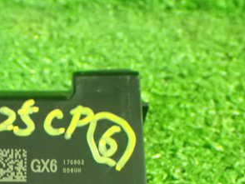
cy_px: 186
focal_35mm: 102
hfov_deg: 18.9
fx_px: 723
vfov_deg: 14.3
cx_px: 22
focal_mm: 9.01
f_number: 3.2
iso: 1600
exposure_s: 1/15
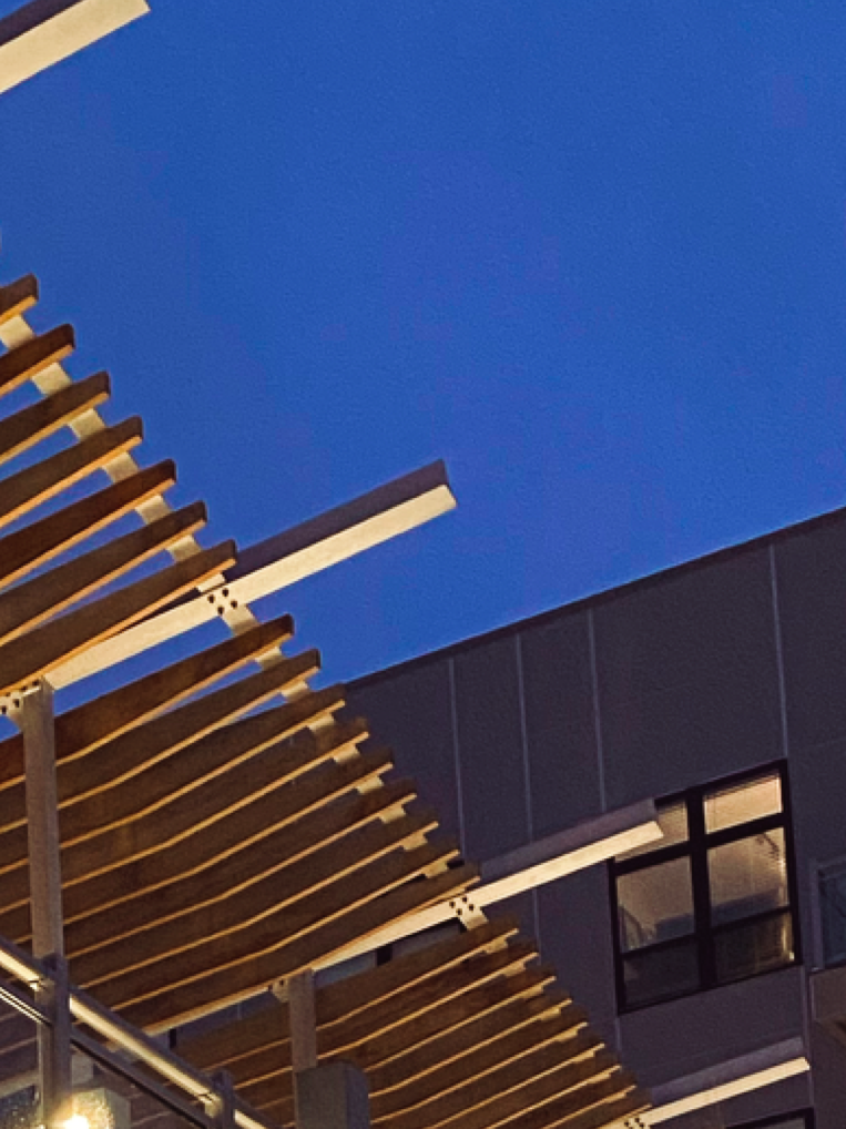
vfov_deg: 16.3
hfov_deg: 13.5
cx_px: -444
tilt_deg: +9.5
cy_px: 1974
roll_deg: +0.2
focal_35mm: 103
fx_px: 3358
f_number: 1.8
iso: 500
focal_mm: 4.25
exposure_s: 1/40
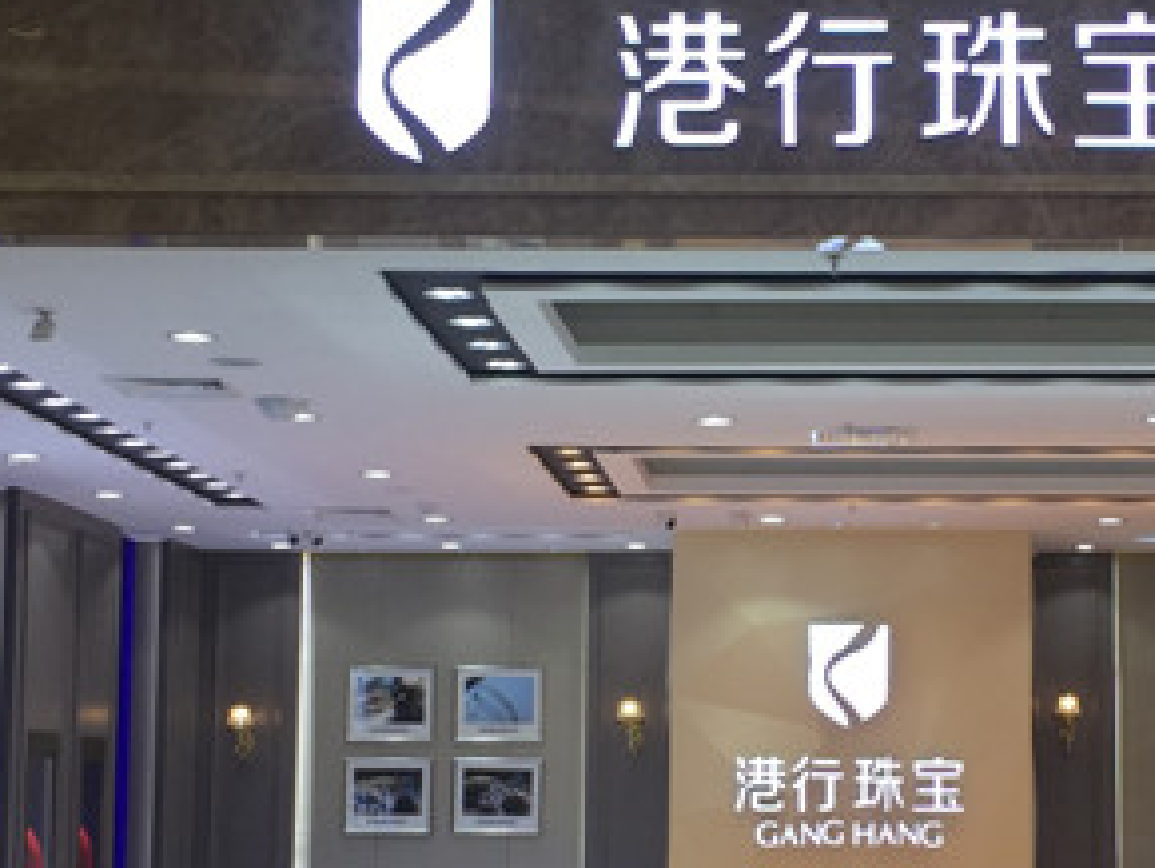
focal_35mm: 80
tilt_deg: +7.0
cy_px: 502
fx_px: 2671
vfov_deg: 18.4
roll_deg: -1.0
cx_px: 836
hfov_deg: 24.2
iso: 32
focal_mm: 4.15
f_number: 2.2
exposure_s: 1/113
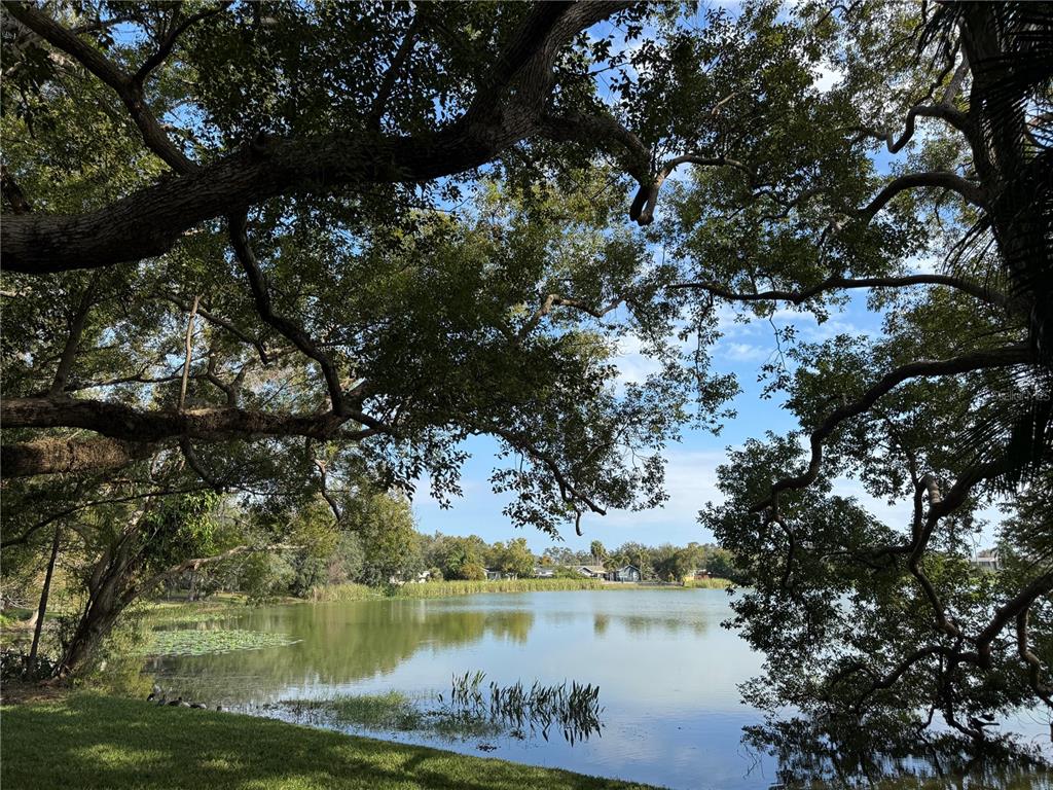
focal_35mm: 24
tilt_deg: +14.1
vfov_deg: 56.8
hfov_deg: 71.6
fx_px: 730
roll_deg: +1.0
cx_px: 526
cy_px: 395
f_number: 1.78
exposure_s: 1/2331
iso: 80
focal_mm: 6.76
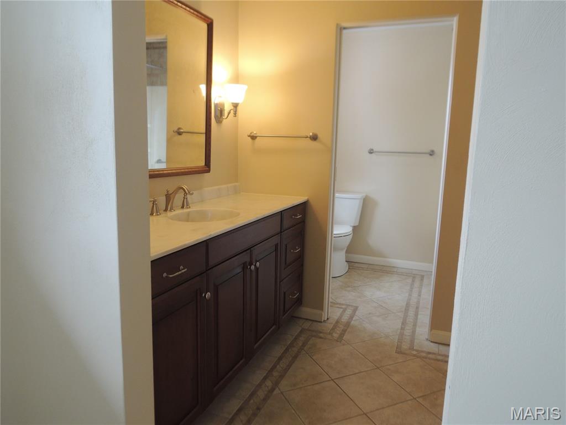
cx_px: 283
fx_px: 392
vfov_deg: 56.8
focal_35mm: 24
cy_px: 212
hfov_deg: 71.6
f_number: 2.8
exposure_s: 1/30
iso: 250
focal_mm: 4.3
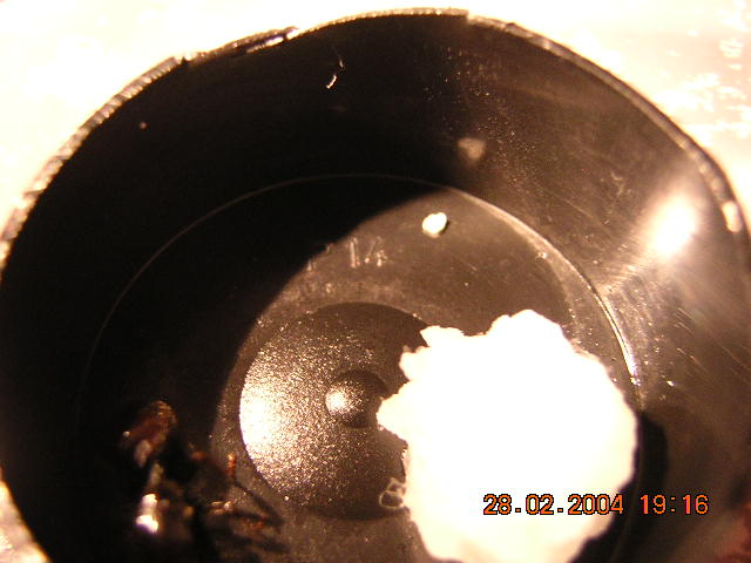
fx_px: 781
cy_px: 282
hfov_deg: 51.4
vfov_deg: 39.7
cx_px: 376
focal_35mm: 36
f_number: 2.6
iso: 357
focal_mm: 4.7
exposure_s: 1/2.9
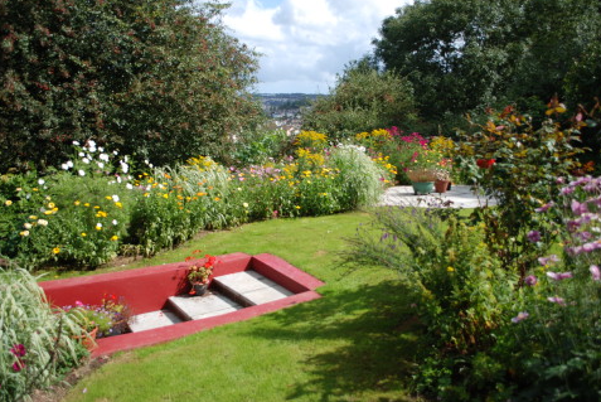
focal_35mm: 29
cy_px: 197
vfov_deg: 45.0
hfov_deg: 63.6
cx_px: 296
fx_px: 485
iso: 100
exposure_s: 1/640
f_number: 3.5
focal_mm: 18
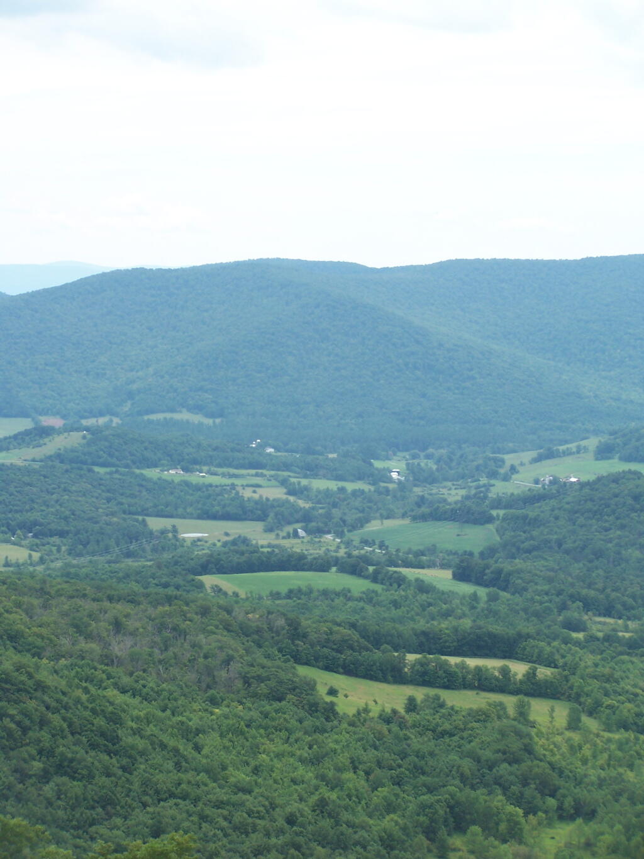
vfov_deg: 18.7
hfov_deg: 14.1
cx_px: 322
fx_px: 2604
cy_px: 430
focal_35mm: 105
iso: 80
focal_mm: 17.5
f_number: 3.2
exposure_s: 1/640
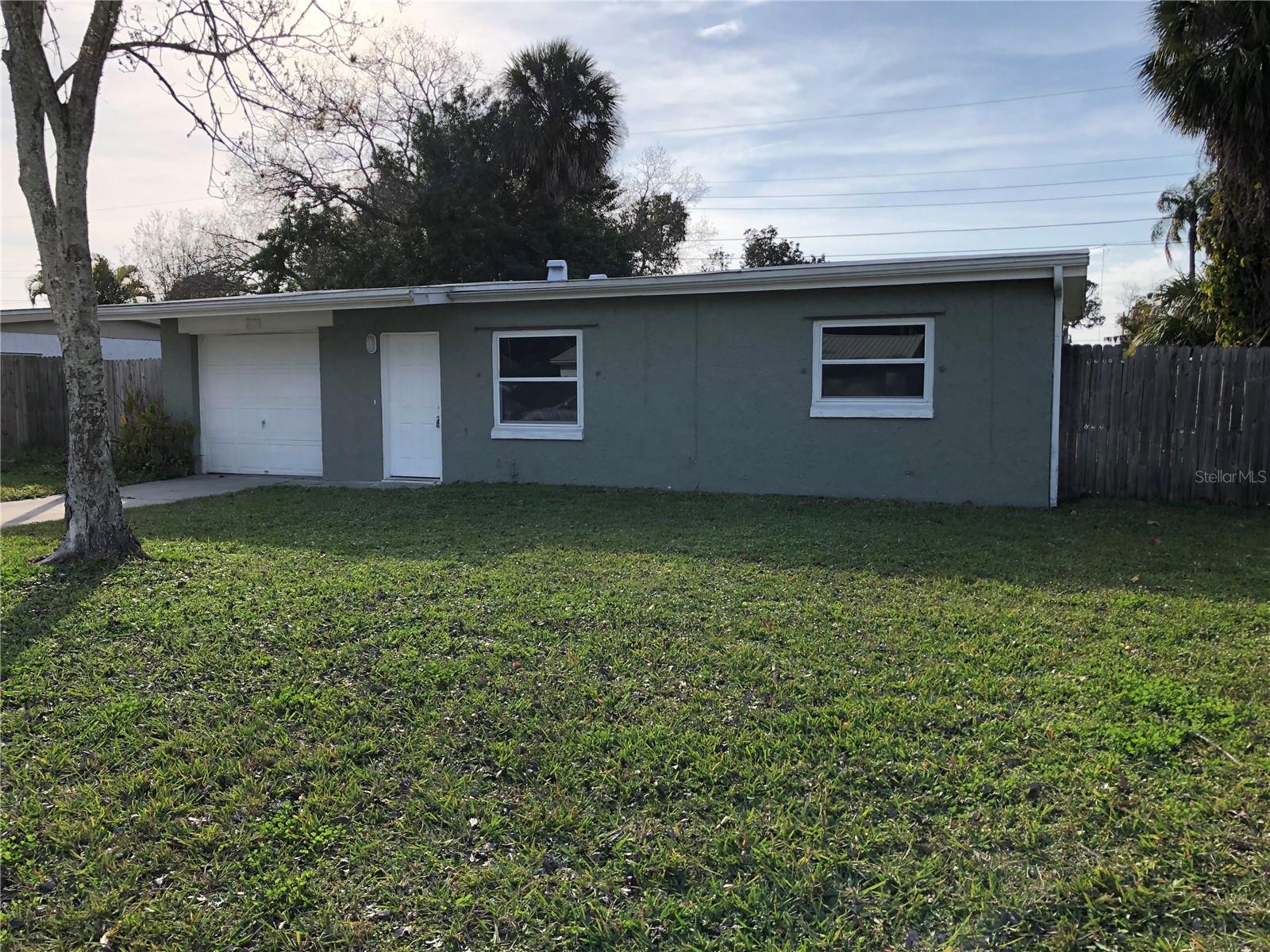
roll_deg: +1.2
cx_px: 635
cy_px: 476
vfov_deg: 49.7
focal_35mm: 28
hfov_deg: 63.4
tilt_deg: -4.3
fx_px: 1027
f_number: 1.8
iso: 20
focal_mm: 3.99
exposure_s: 1/1779
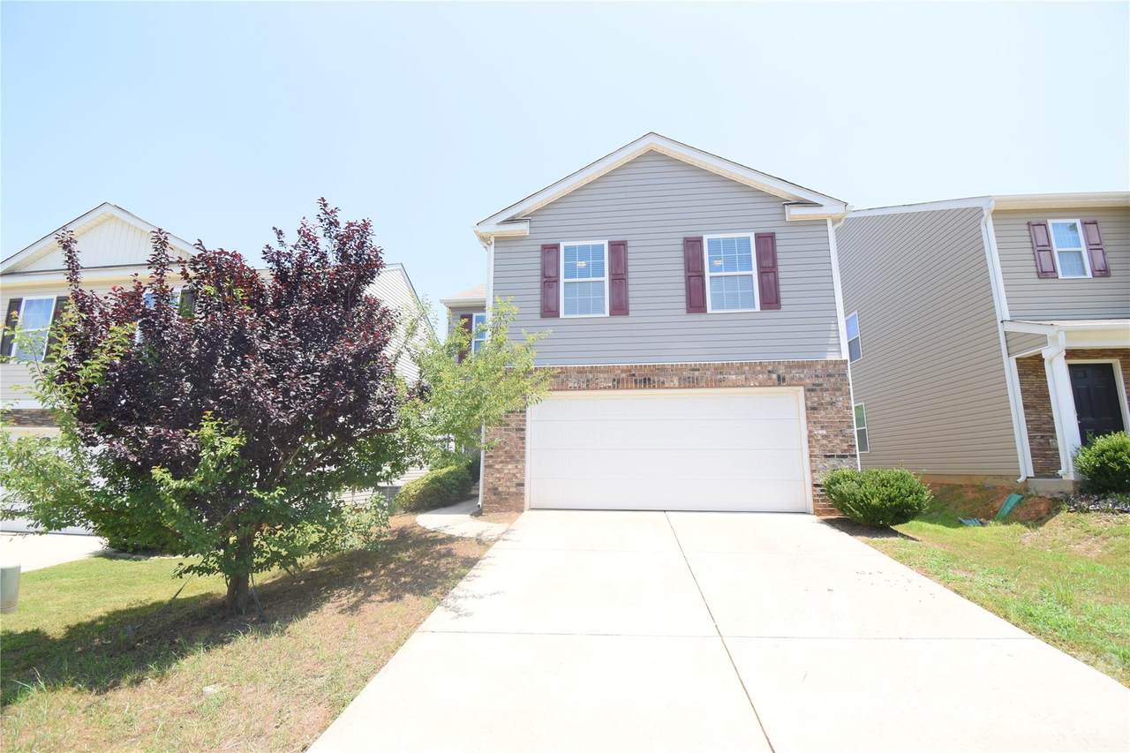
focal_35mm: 15
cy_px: 376
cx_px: 565
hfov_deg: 100.4
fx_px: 471
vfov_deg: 77.3
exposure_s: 1/250
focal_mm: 10
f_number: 7.1
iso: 200
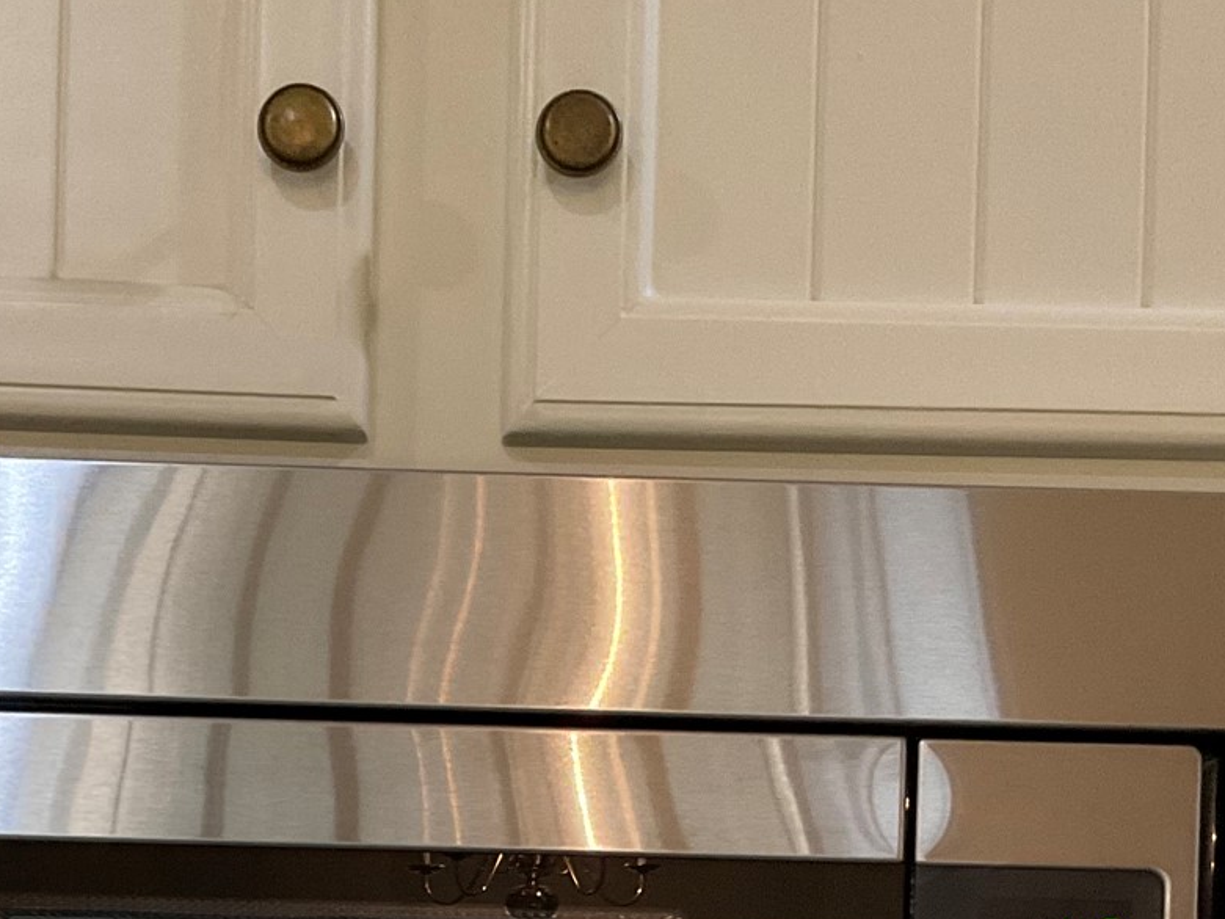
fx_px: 2690
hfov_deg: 25.6
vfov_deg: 18.4
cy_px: 1087
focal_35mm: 76
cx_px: 458
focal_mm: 3
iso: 200
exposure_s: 1/60
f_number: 1.8
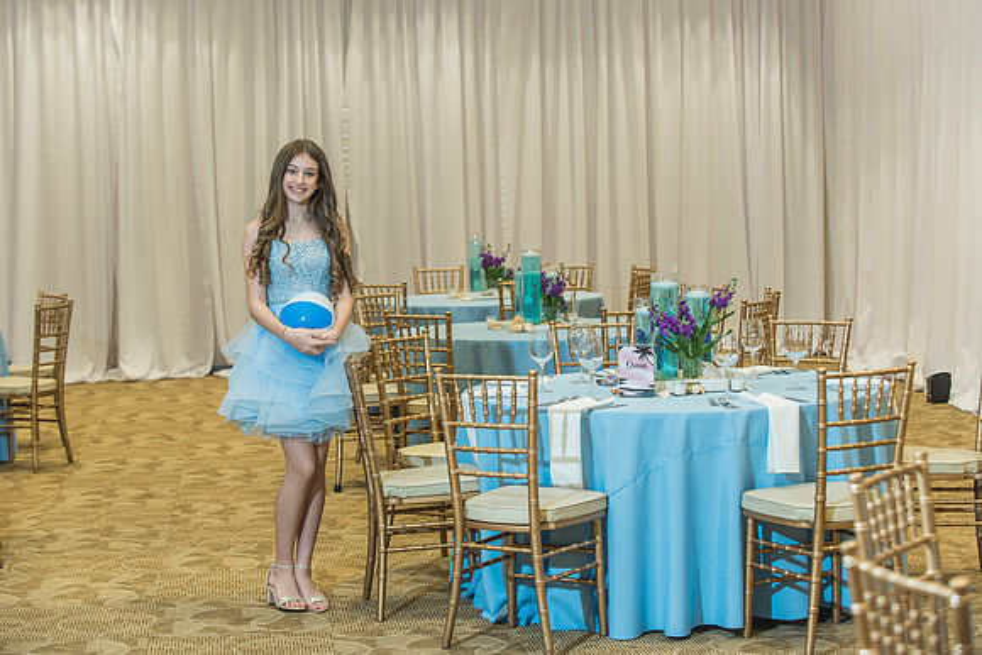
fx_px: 2128
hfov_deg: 26.0
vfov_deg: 17.5
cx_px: 491
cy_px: 328
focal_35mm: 78
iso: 1000
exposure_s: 1/100
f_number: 4
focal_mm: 78
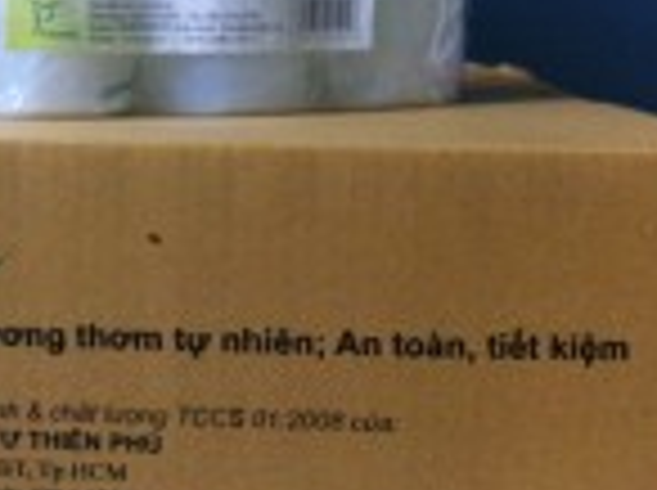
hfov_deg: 21.9
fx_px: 1592
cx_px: -90
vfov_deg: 17.3
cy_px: 70
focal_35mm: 84
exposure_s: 1/15
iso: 125
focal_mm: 3.85
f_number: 2.8
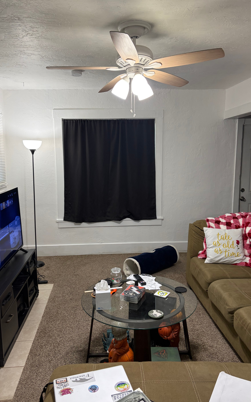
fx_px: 306
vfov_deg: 66.5
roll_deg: -0.1
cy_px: 199
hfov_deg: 44.5
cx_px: 126
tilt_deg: -7.6
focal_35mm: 28
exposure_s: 1/60
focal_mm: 5.96
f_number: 1.6
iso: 160
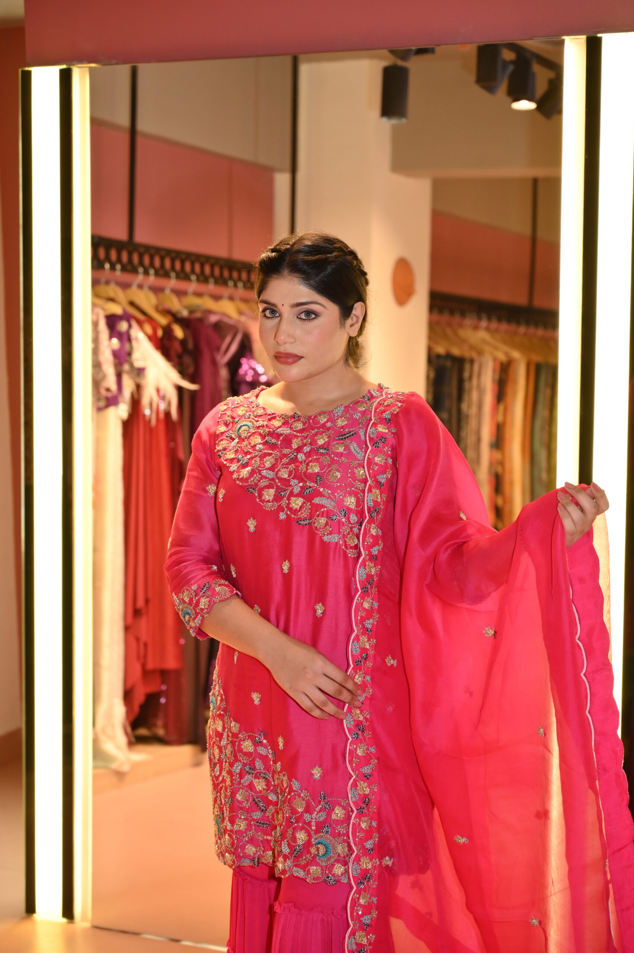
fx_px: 1852
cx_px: 317
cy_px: 476
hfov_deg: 19.4
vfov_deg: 28.9
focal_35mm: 70
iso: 500
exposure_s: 1/125
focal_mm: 70
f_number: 4
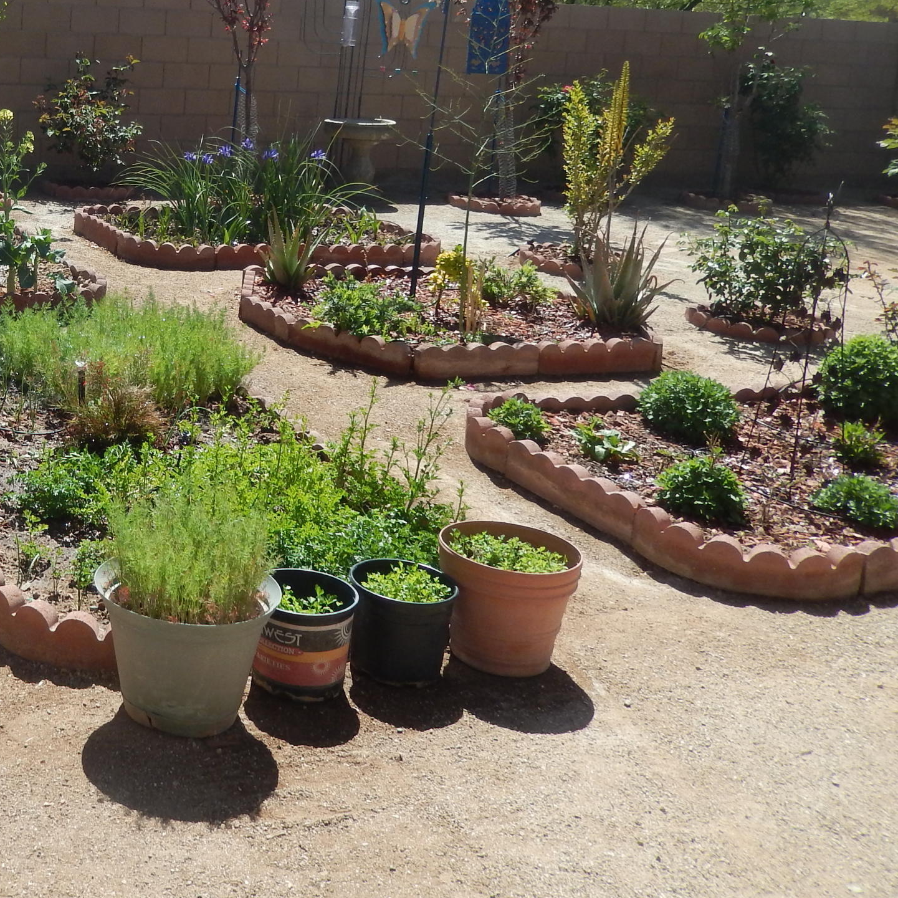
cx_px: 29
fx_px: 1350
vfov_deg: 35.8
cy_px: 209
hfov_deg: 34.0
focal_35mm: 46
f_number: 3.4
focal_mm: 4.5
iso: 125
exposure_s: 1/1000
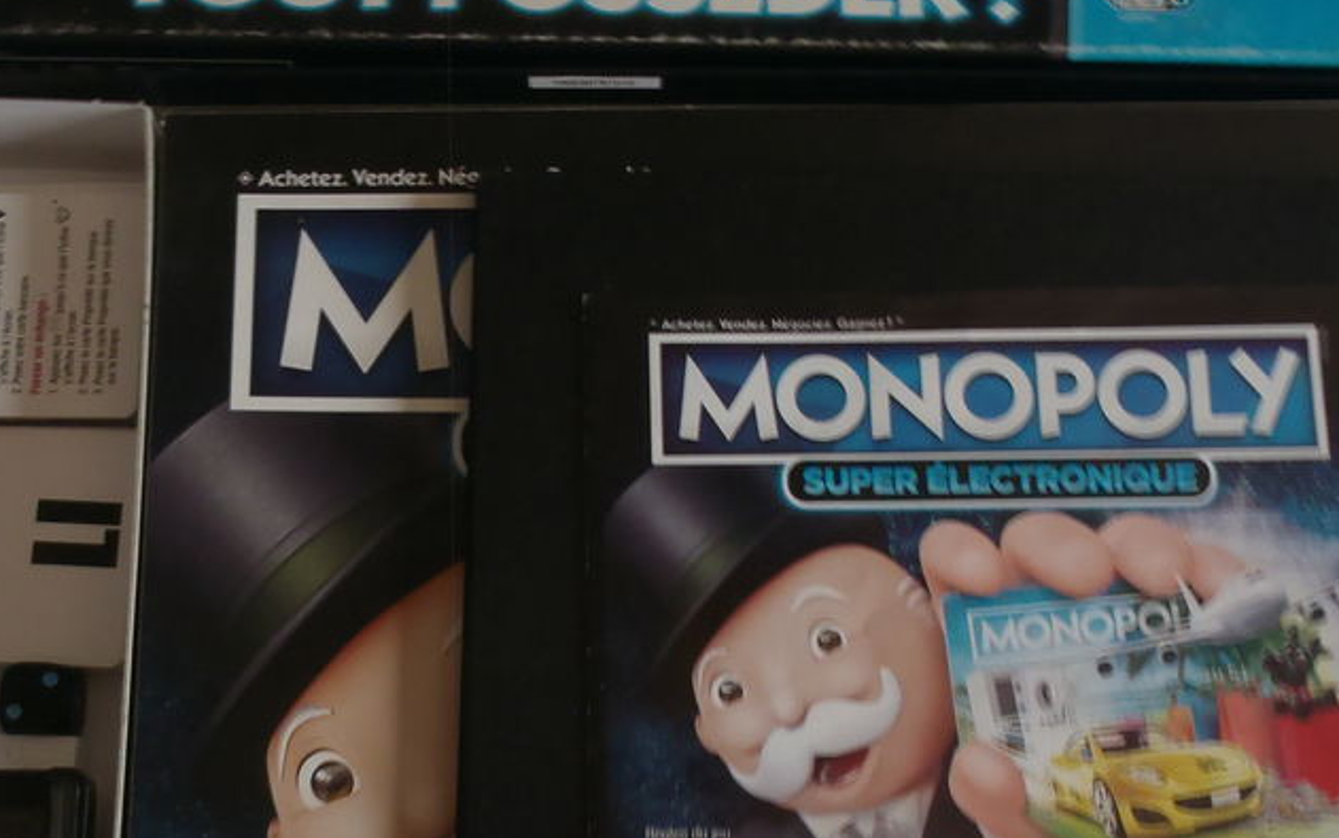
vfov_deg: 27.1
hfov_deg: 42.6
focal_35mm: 47
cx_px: 609
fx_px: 1716
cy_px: 611
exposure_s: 1/5
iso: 200
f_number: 3.9
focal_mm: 5
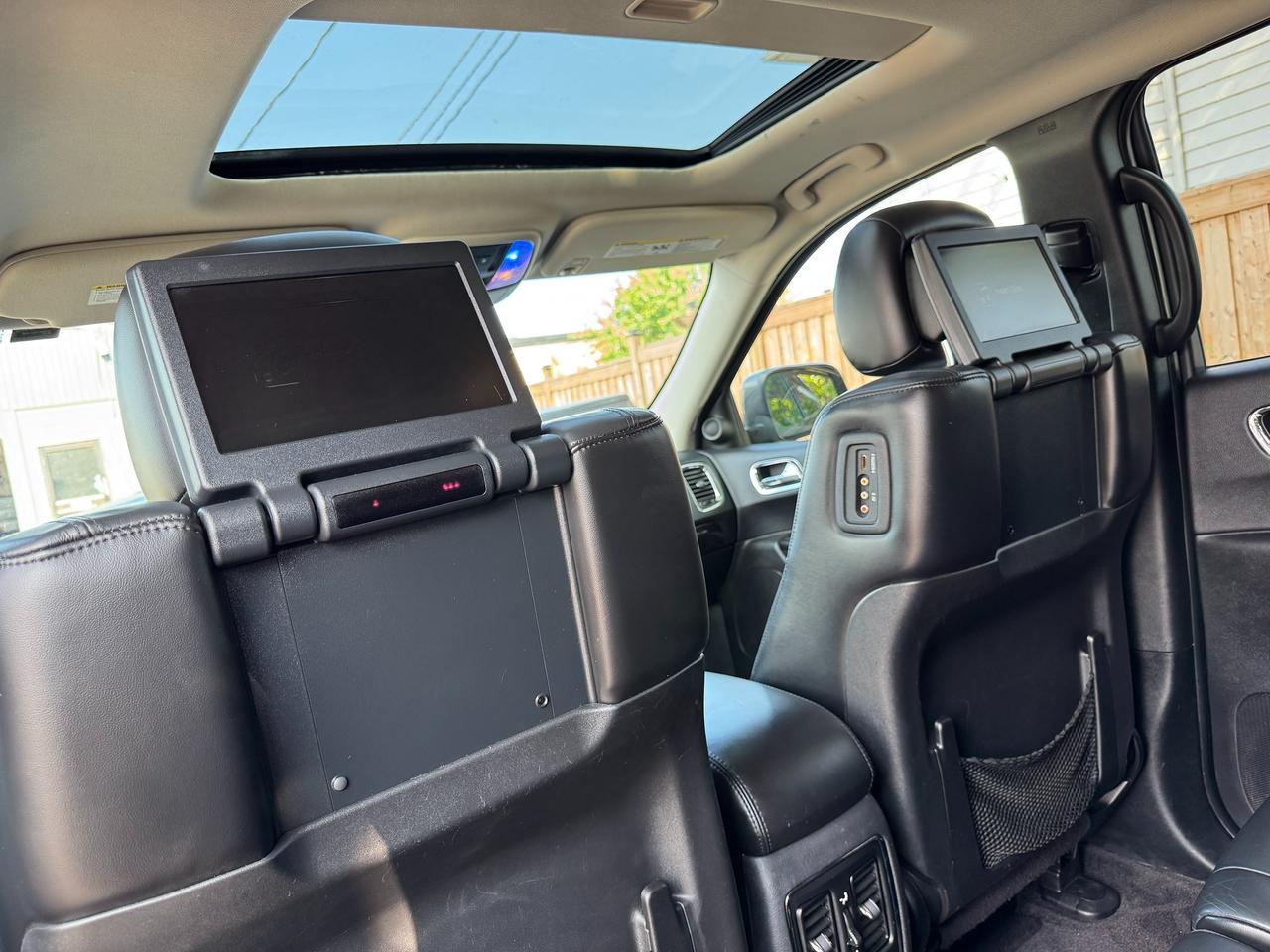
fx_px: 881
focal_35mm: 24
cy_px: 476
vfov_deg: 56.8
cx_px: 635
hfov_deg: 71.6
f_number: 1.78
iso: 160
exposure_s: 1/121
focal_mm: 6.76
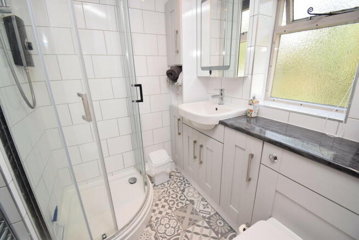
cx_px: 180
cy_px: 120
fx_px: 150
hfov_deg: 100.4
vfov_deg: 77.4
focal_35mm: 15
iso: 640
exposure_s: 1/125
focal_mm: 10
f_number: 5.6
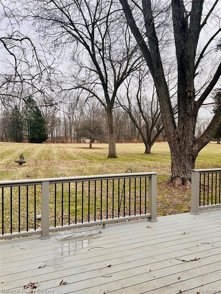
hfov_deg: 53.1
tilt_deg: -0.1
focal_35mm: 26
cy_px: 147
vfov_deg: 67.3
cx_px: 110
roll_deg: +0.5
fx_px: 221
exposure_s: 1/909
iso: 50
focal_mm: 5.7
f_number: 1.5
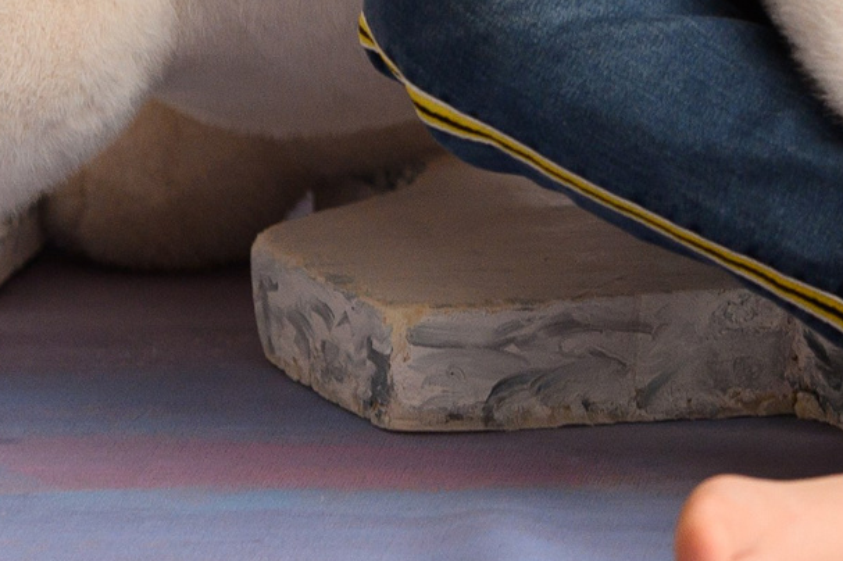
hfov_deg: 5.5
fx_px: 8753
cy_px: -156
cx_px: 1304
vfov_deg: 3.7
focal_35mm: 374
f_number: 2.8
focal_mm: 85
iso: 1000
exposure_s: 1/400
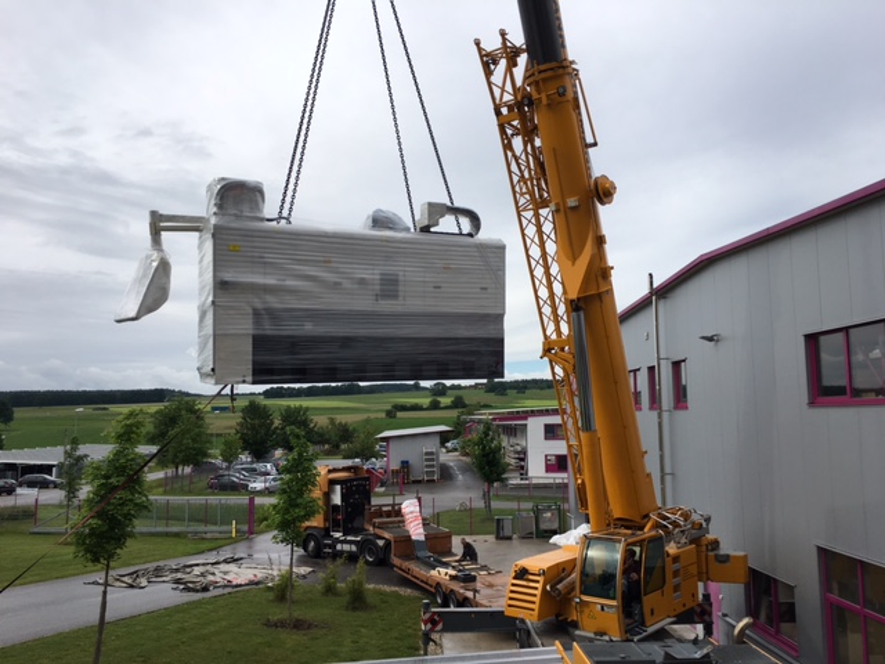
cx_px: 442
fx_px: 741
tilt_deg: +7.1
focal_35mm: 29
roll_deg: +0.2
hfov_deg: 61.7
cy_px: 332
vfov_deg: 48.2
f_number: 2.2
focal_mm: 4.15
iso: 25
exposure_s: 1/938
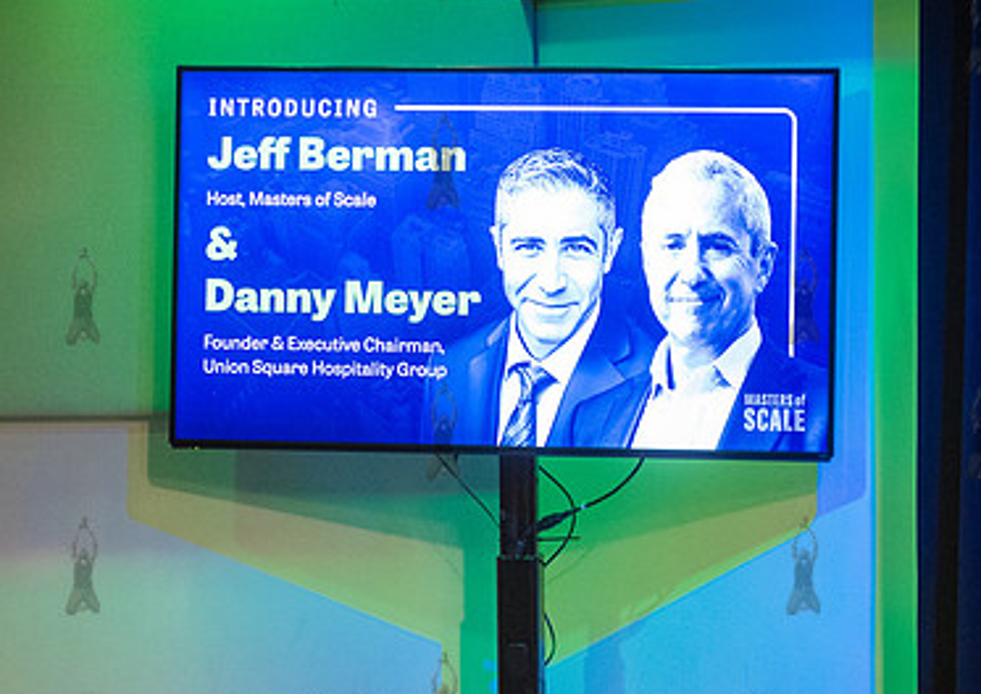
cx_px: 543
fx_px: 4139
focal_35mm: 149
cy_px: 396
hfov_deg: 13.5
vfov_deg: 9.6
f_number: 3.5
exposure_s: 1/250
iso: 6400
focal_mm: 86
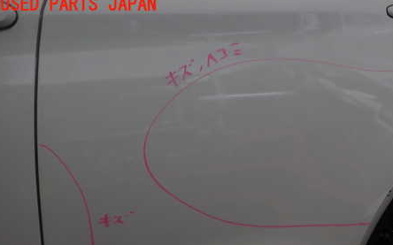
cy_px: 193
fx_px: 460
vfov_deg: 29.2
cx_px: 261
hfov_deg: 45.6
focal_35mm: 43
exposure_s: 1/125
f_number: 2.3
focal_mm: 5.4
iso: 100
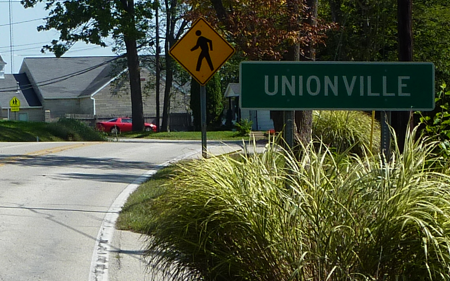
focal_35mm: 203
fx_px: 2489
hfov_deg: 10.3
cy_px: 2
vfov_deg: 6.4
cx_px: 110
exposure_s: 1/500
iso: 80
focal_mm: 9.7
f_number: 4.5
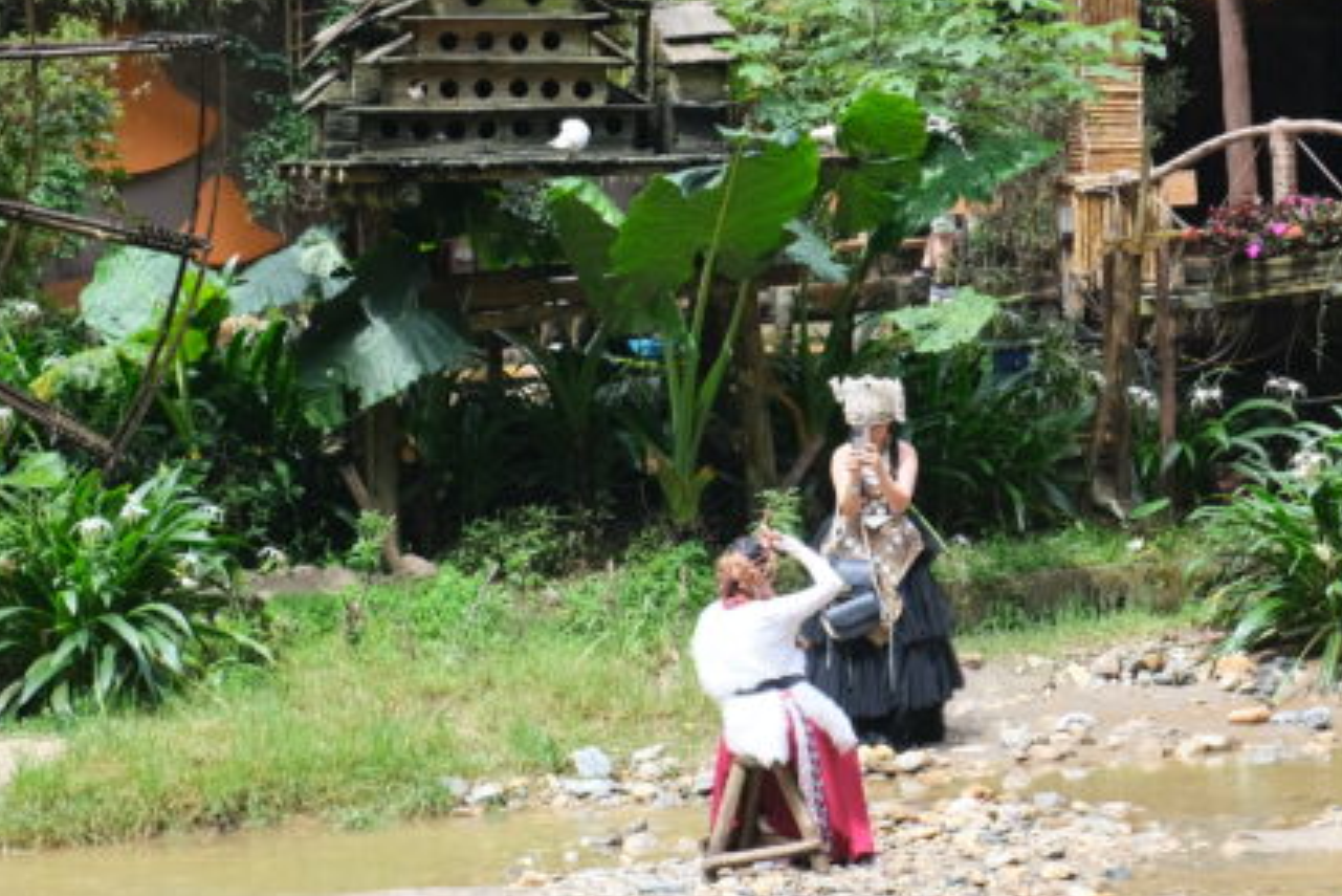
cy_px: 99
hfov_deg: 15.9
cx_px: 1282
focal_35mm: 127
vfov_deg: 10.7
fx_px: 4736
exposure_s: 1/480
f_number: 4
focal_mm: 35
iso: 320
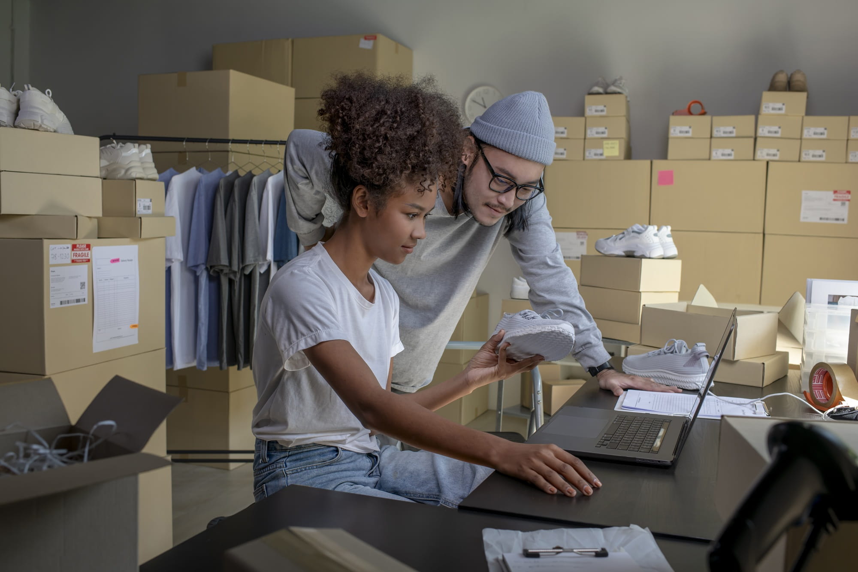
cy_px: 286
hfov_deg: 54.4
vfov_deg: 37.8
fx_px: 834
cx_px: 429
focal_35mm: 35
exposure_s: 1/80
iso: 200
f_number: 5.6
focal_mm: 35
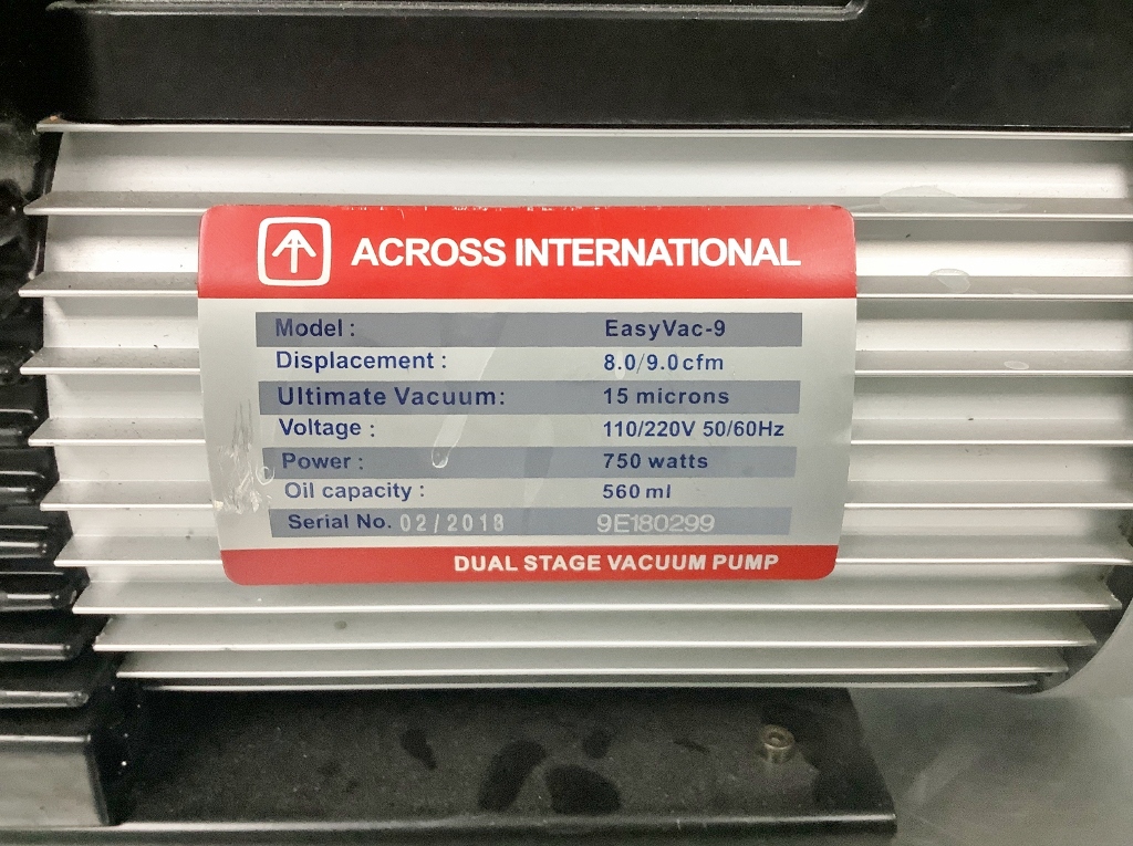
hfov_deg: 58.4
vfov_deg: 45.3
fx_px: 1013
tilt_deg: -25.9
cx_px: 566
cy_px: 423
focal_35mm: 31
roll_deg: +0.5
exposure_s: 1/60
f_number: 2.4
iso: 200
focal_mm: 3.3
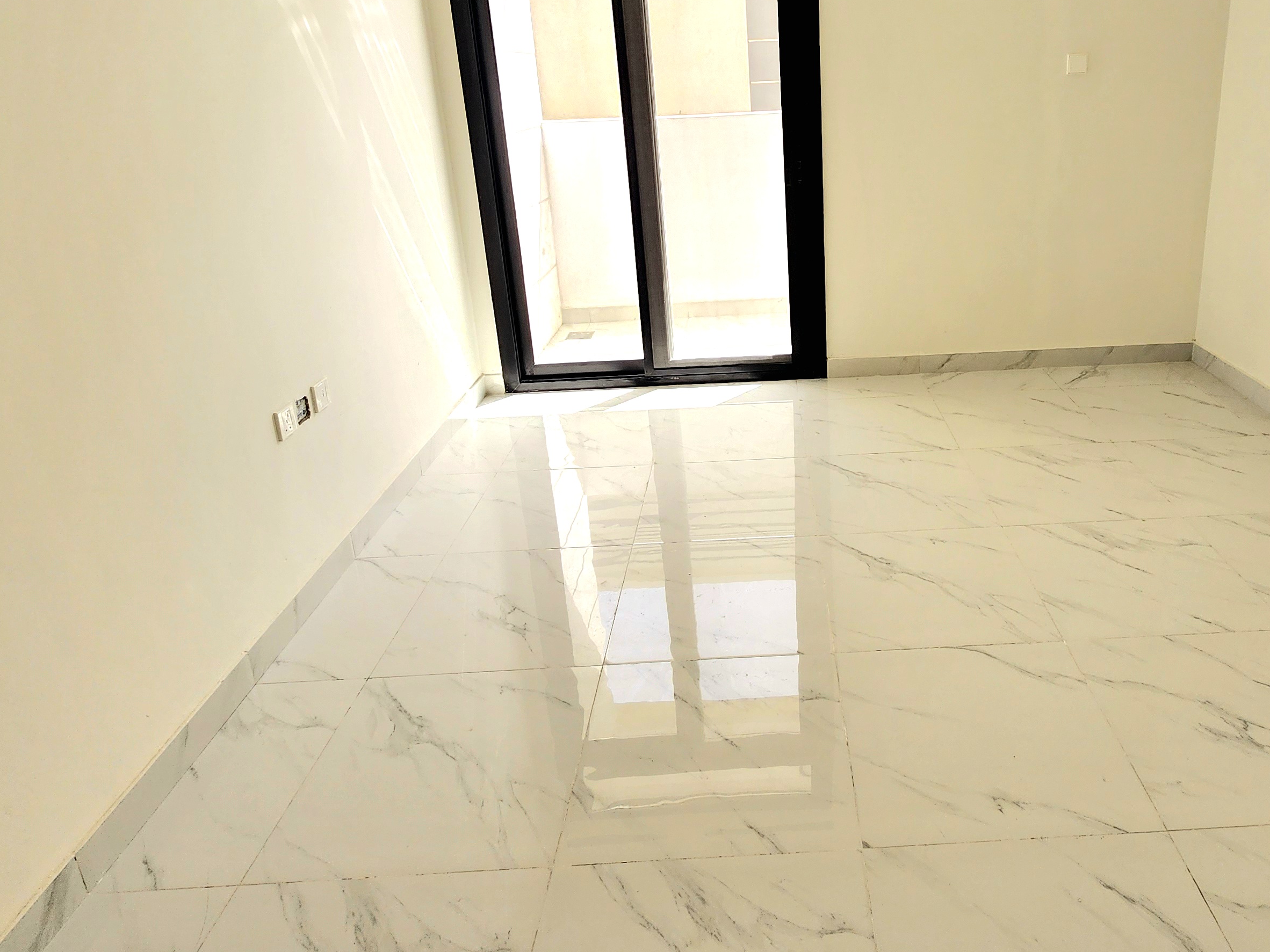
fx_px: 807
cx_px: 787
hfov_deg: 75.2
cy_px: 360
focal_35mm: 22
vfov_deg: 60.3
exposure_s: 1/120
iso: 64
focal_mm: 2.2
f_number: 2.2
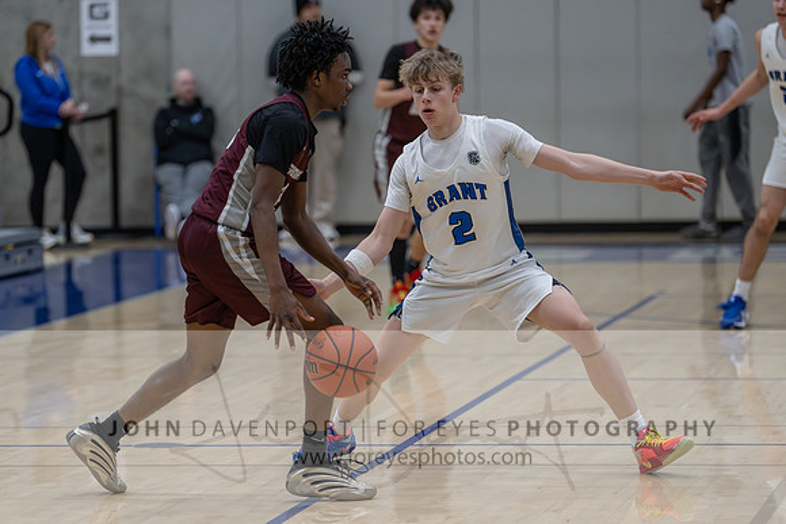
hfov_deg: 10.5
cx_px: 325
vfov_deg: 7.0
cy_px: 294
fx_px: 4278
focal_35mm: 196
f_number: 2.8
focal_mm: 160
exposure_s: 1/1000
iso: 5000
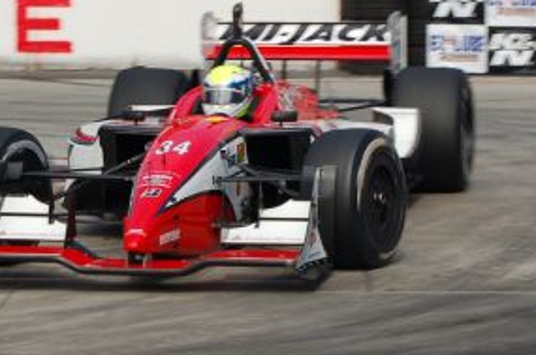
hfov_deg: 9.3
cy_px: 142
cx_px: 135
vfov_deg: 6.2
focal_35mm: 221
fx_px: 3285
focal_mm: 70
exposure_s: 1/160
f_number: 16
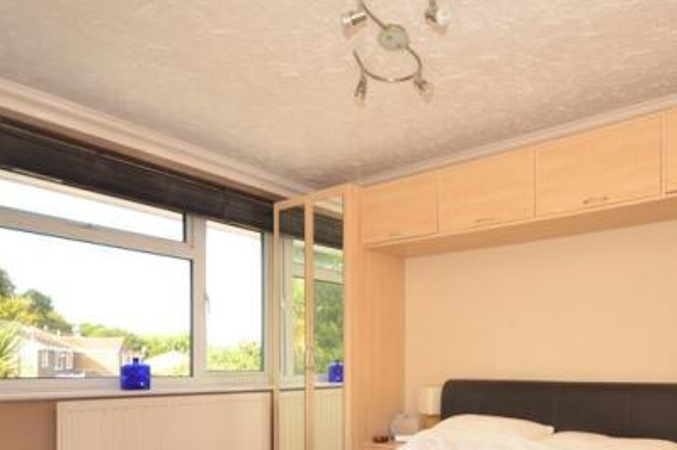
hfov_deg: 63.4
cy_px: 359
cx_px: 441
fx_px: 534
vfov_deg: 43.6
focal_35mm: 28
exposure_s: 1/50
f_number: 5
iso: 200
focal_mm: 11.5
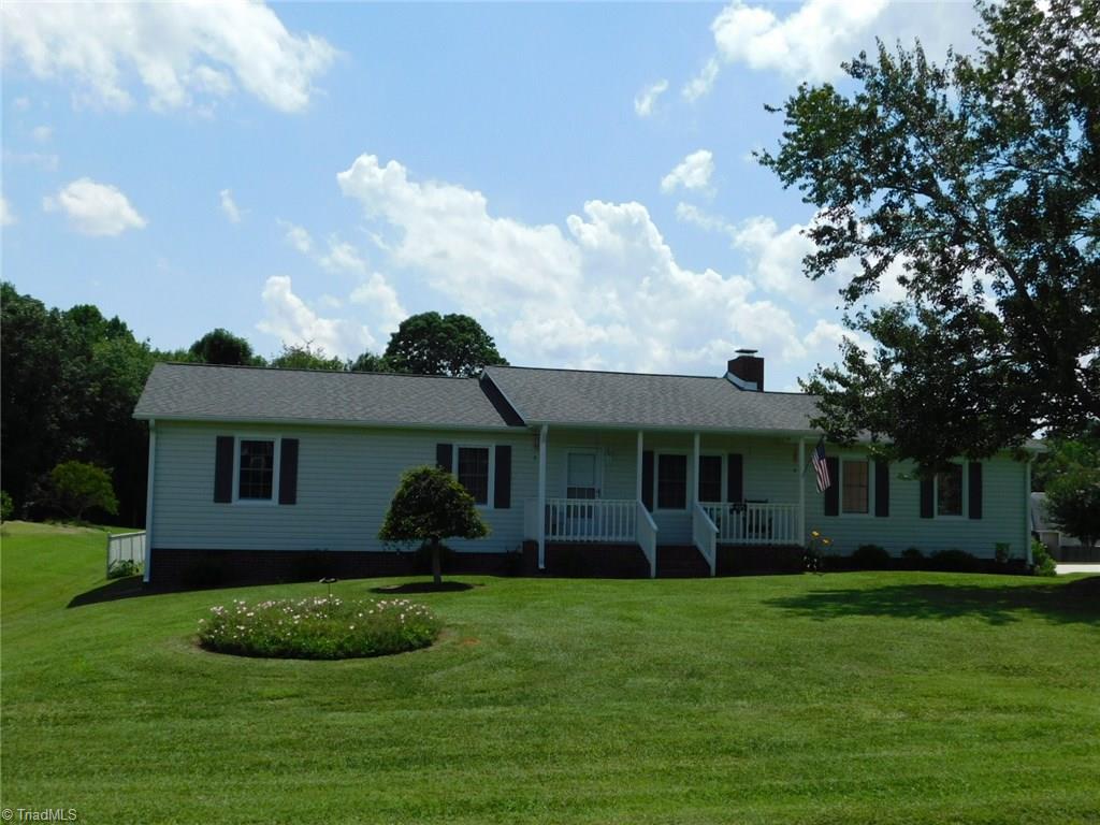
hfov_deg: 51.4
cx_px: 550
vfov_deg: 39.7
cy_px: 412
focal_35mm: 36
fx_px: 1144
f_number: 7
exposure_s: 1/500
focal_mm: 6.3
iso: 125
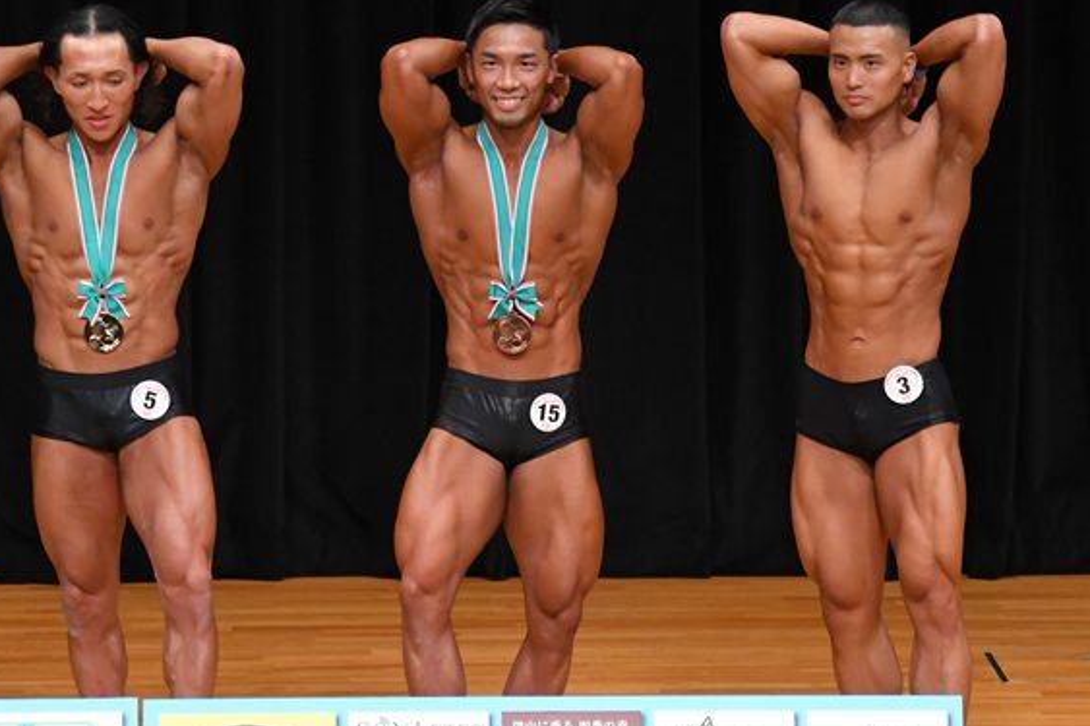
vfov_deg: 3.7
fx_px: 11259
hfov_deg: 5.5
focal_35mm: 372
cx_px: 570
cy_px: 372
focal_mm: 180
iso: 3200
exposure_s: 1/400
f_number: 5.6
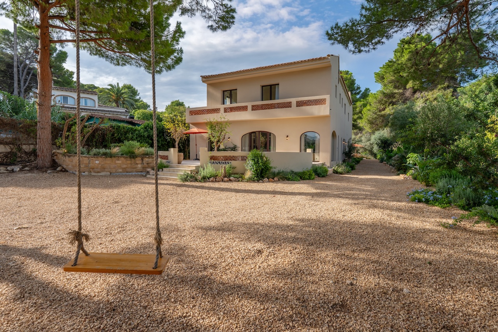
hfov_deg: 88.4
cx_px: 249
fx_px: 256
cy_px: 166
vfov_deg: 66.0
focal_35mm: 18
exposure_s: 1/320
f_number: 9
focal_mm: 18.5
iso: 200
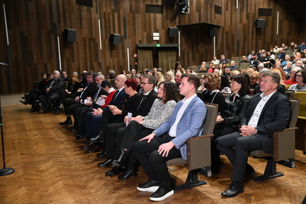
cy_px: 102
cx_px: 153
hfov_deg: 54.5
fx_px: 297
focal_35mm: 35
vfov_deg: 37.8
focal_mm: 35
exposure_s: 1/60
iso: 3200
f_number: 4
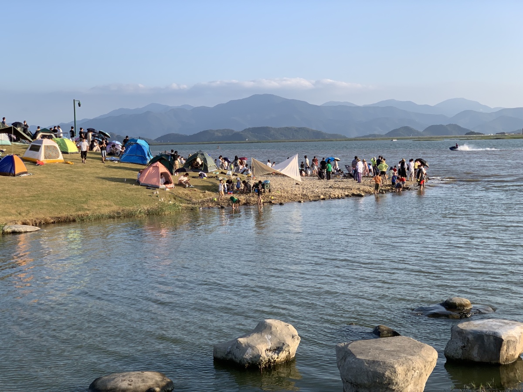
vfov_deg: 28.0
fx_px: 786
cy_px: 196
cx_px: 262
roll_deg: +0.8
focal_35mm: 52
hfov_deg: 36.8
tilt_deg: -4.0
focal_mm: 6
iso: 16
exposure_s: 1/564
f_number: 2.4
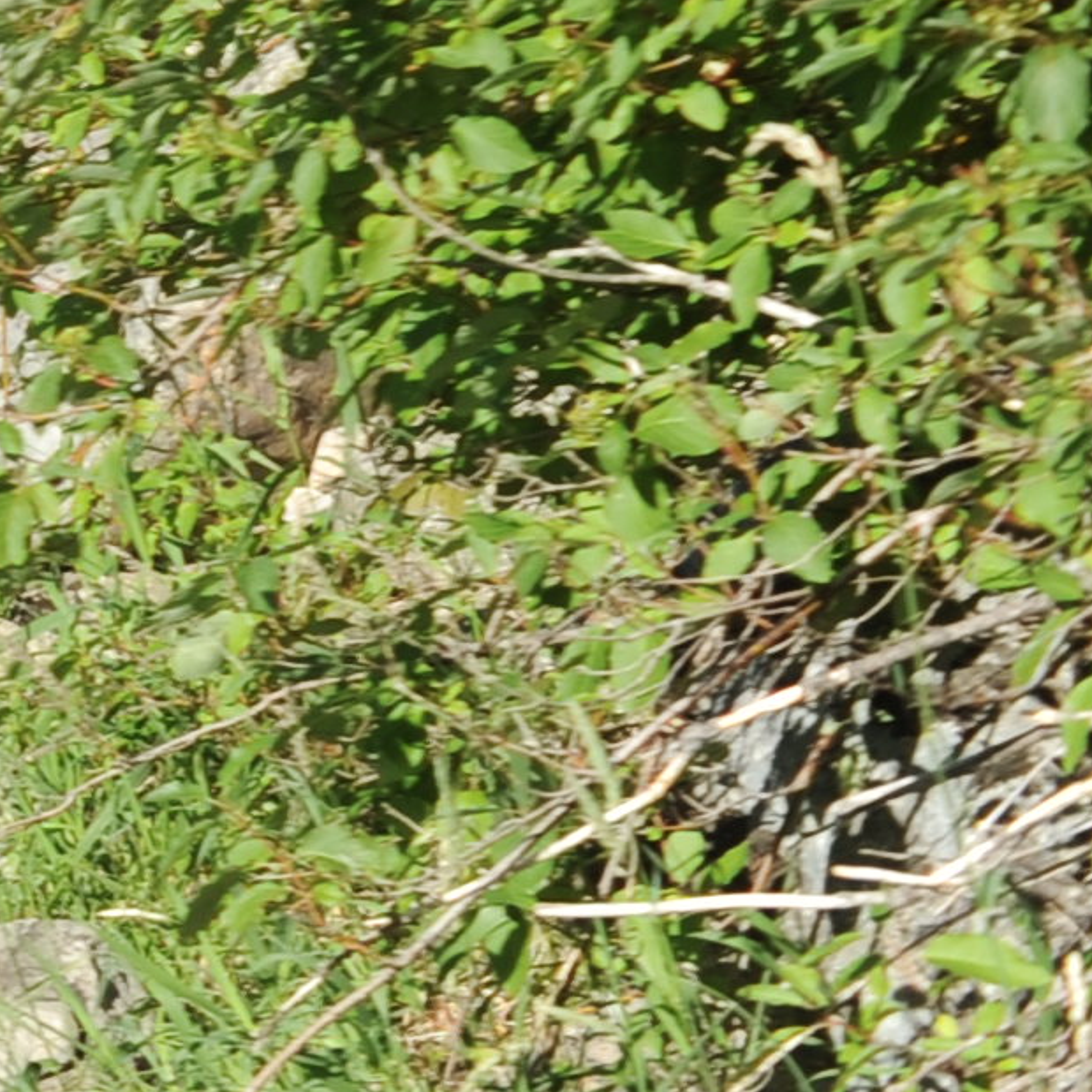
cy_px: -285
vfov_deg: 8.5
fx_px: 7281
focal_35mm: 204
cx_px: -2522
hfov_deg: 7.3
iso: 200
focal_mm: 35
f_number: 6.3
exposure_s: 1/640
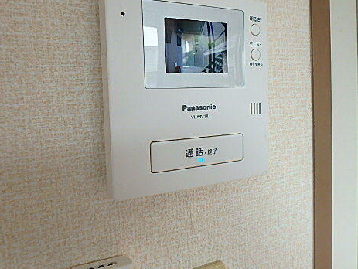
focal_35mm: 29
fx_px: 300
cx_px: 207
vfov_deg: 48.2
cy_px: 120
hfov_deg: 61.3
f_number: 3.5
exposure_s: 1/60
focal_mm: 3.7
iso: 160
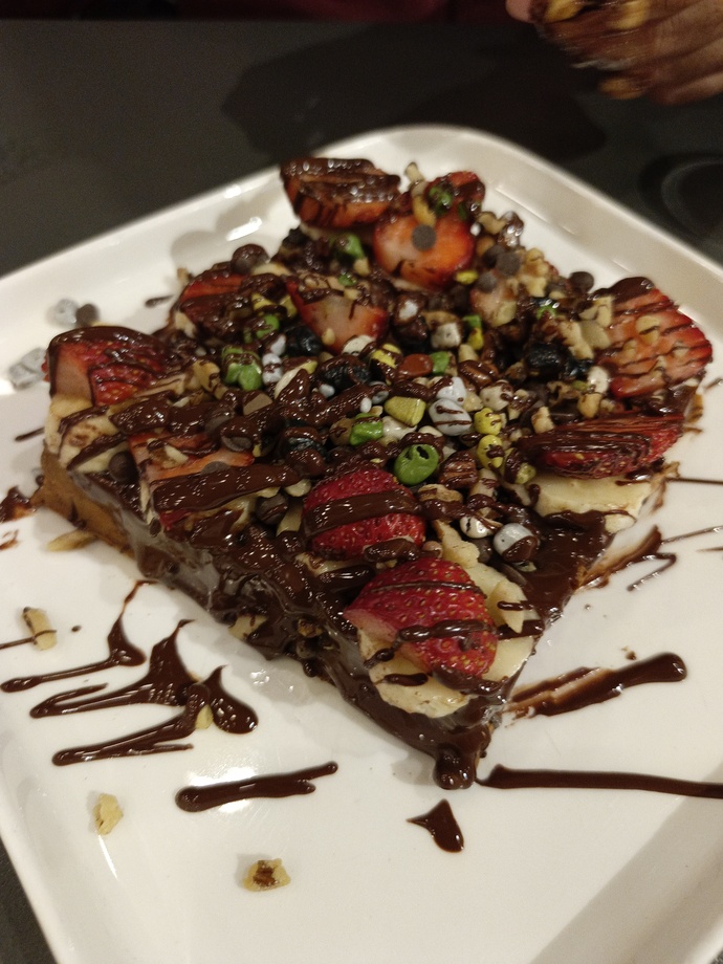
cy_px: 482
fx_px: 641
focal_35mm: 23
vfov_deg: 73.9
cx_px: 362
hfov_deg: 58.9
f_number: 1.8
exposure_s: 1/33.3
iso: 742
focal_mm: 5.56
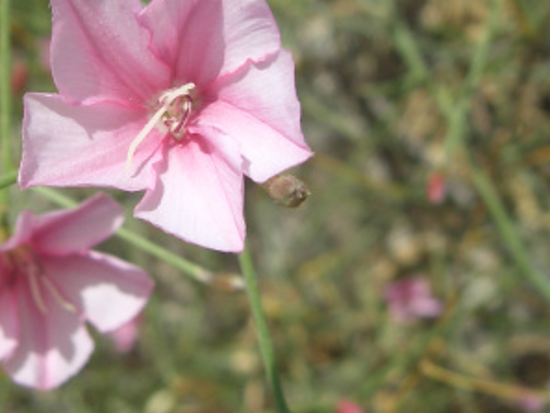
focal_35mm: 92
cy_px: 212
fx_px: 1462
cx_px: 106
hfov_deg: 21.0
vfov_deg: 16.1
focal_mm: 8
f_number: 4.8
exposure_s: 1/500
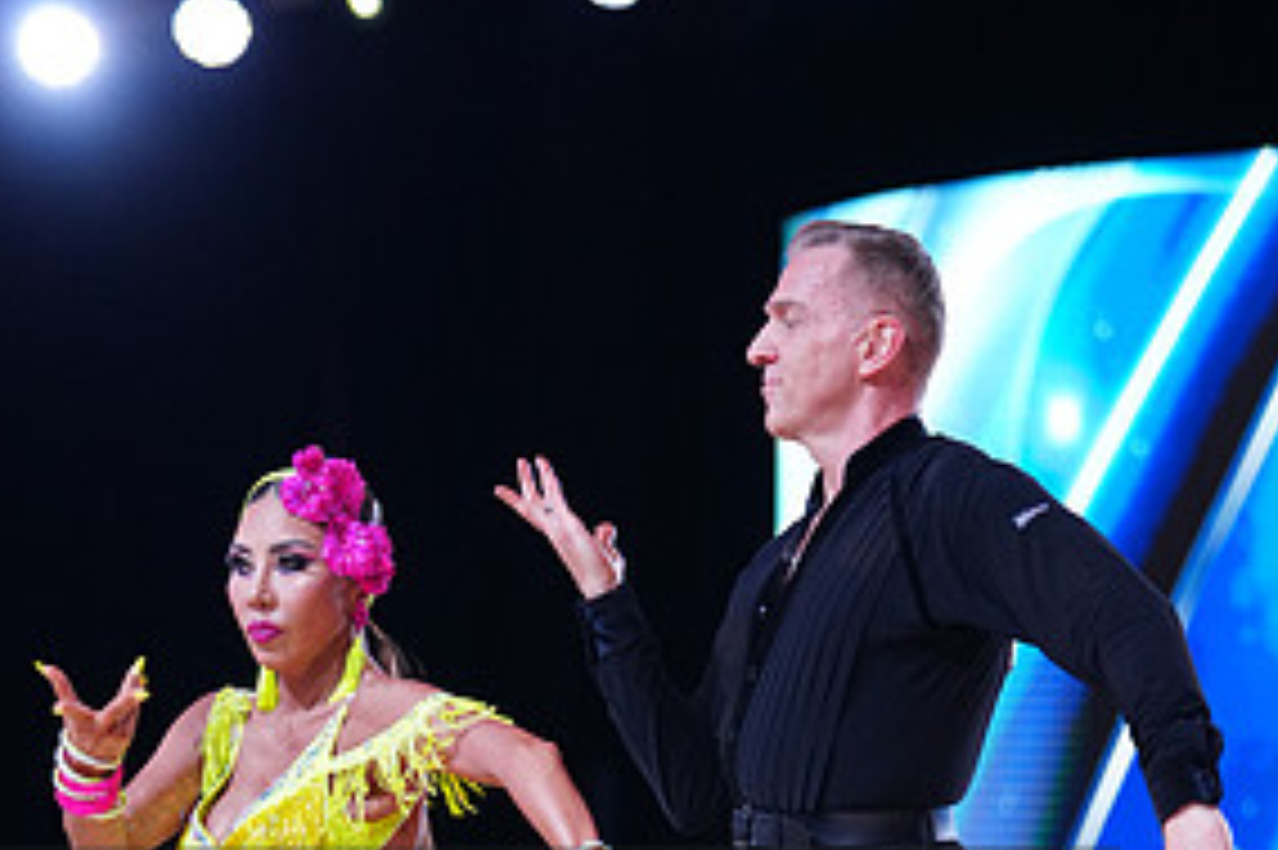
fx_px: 6883
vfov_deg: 7.0
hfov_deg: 10.6
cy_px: 998
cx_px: 502
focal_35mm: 194
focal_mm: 95
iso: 1250
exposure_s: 1/640
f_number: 2.8
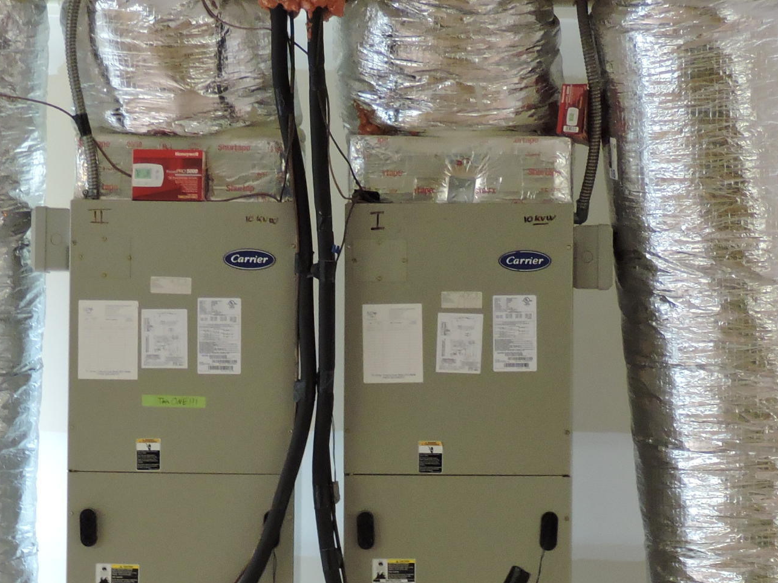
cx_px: 339
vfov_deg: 7.0
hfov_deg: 9.4
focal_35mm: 210
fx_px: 4719
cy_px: 647
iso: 400
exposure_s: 1/25
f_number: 4.1
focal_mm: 16.1
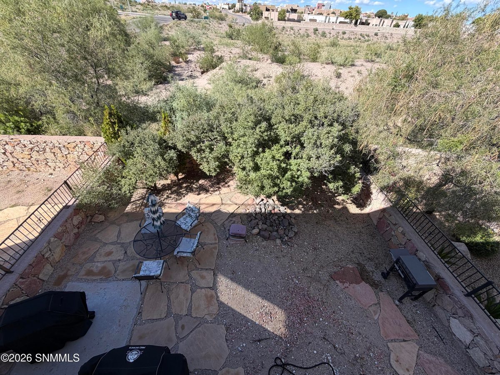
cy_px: 188
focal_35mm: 14
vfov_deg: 85.7
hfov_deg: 102.1
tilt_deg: -39.2
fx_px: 202
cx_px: 250
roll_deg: -4.5
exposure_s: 1/619
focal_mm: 2.22
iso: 40
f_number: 2.2
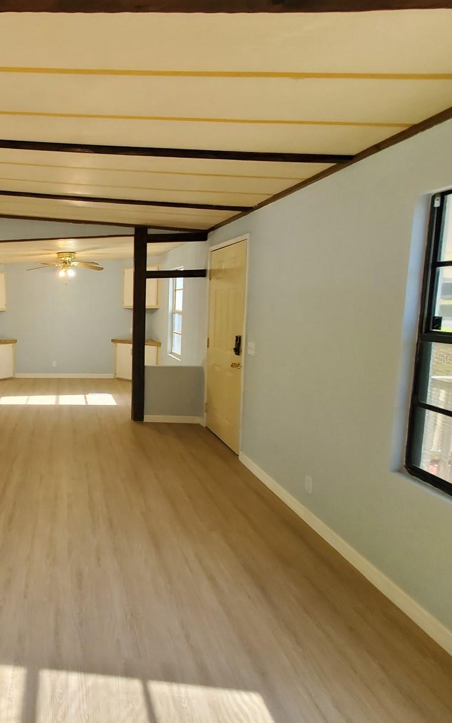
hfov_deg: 50.1
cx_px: -3
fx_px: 374
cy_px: 357
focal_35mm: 19
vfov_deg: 88.0
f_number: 2.2
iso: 160
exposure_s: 1/60
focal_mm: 1.8
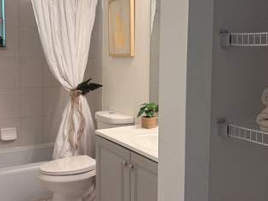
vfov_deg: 35.9
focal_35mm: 40
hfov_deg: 46.8
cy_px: 84
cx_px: 130
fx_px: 310
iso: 80
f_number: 1.6
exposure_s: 1/60
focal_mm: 5.96
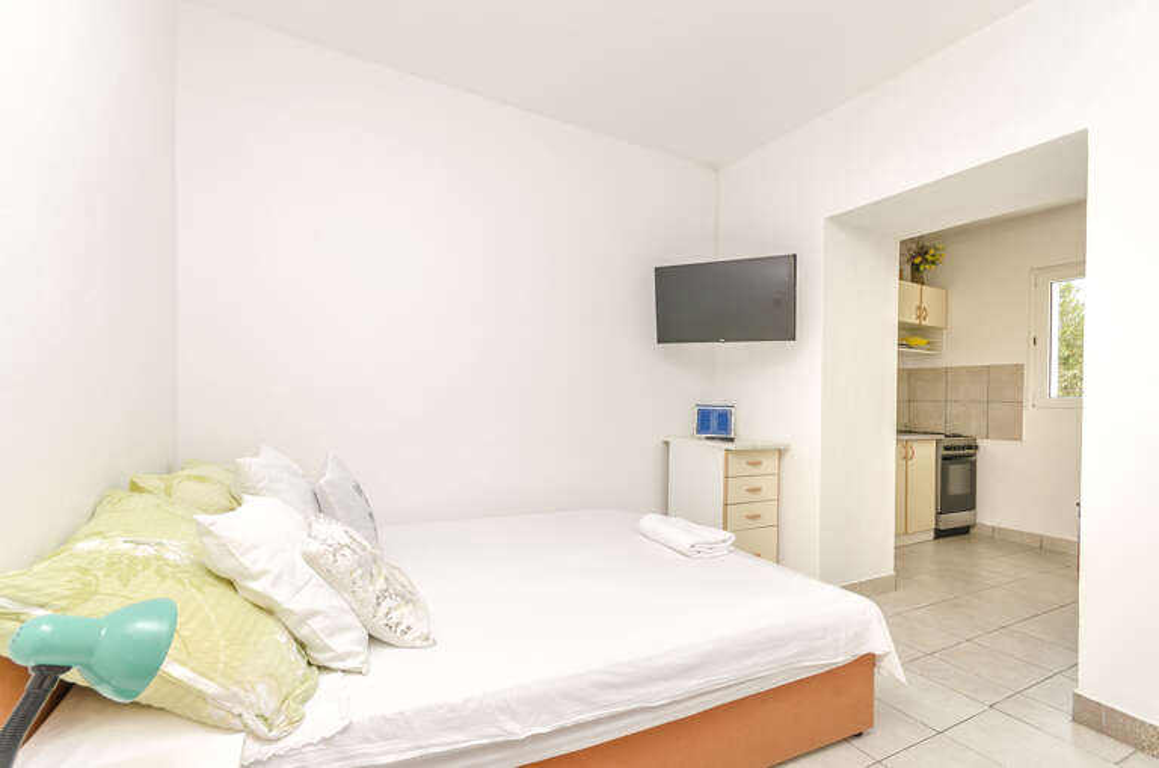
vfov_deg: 77.1
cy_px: 384
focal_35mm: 15
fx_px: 482
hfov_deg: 100.5
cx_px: 580
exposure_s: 1/100
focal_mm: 10
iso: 100
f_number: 9
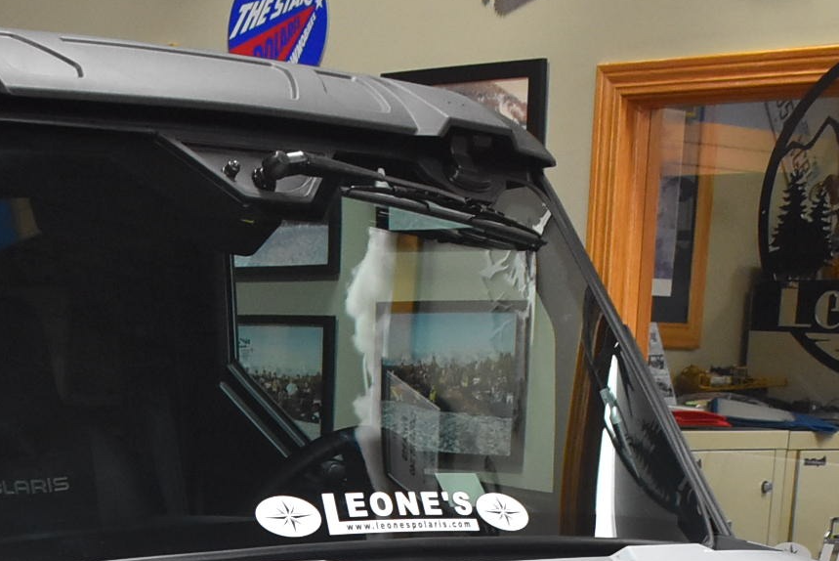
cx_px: 19
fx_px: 2192
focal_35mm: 94
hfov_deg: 21.0
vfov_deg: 13.3
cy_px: 955
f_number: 3.5
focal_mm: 18
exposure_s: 1/125
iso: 1600
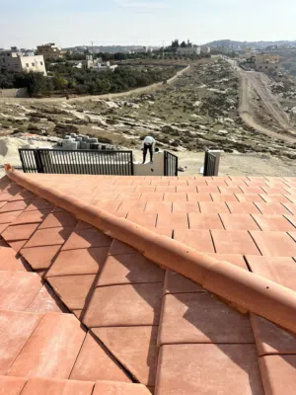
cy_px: 198
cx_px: 148
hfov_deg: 56.8
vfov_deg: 71.6
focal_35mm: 24
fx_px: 274
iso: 80
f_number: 1.78
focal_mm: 6.86
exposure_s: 1/5525
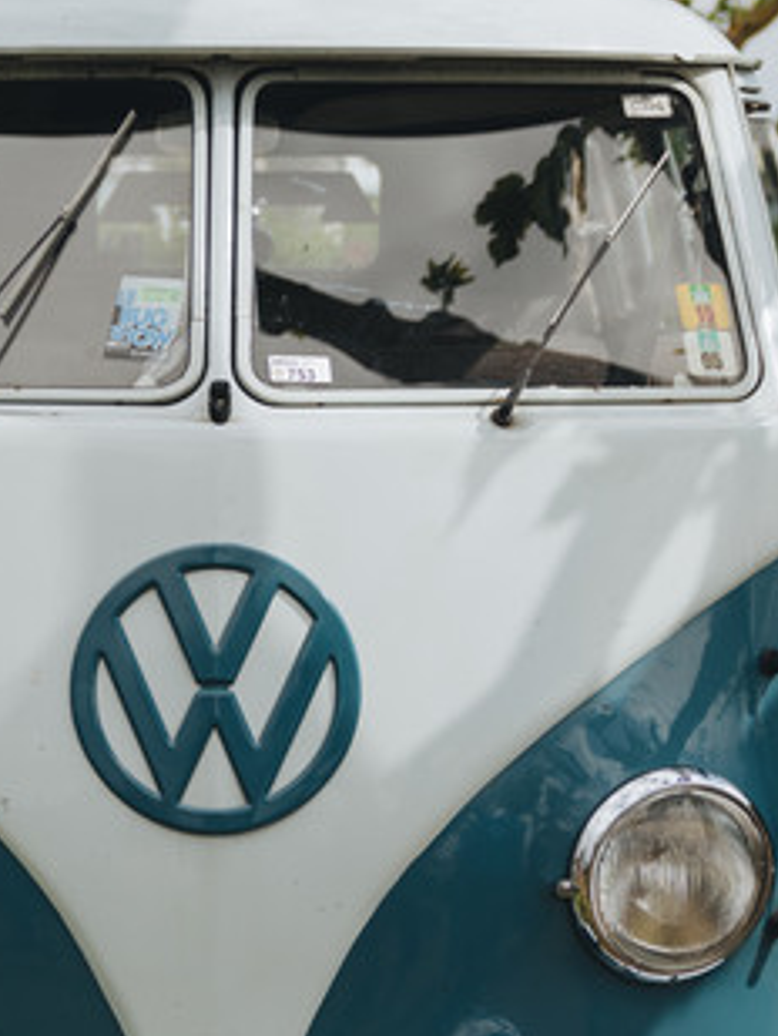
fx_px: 2964
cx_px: 200
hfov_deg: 14.9
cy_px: 402
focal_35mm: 99
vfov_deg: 19.8
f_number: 2.8
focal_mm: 39.8
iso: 160
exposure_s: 1/250
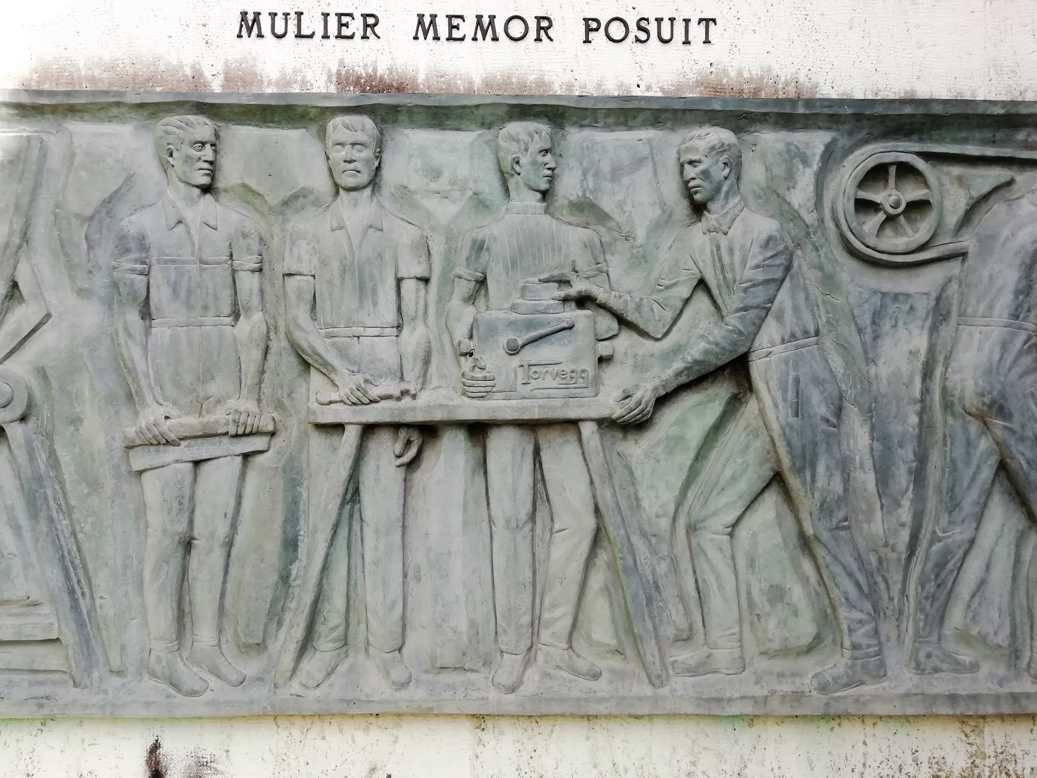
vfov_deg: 53.1
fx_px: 779
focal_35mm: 26
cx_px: 518
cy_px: 389
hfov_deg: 67.3
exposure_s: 1/288
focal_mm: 3.46
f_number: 2.2
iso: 50
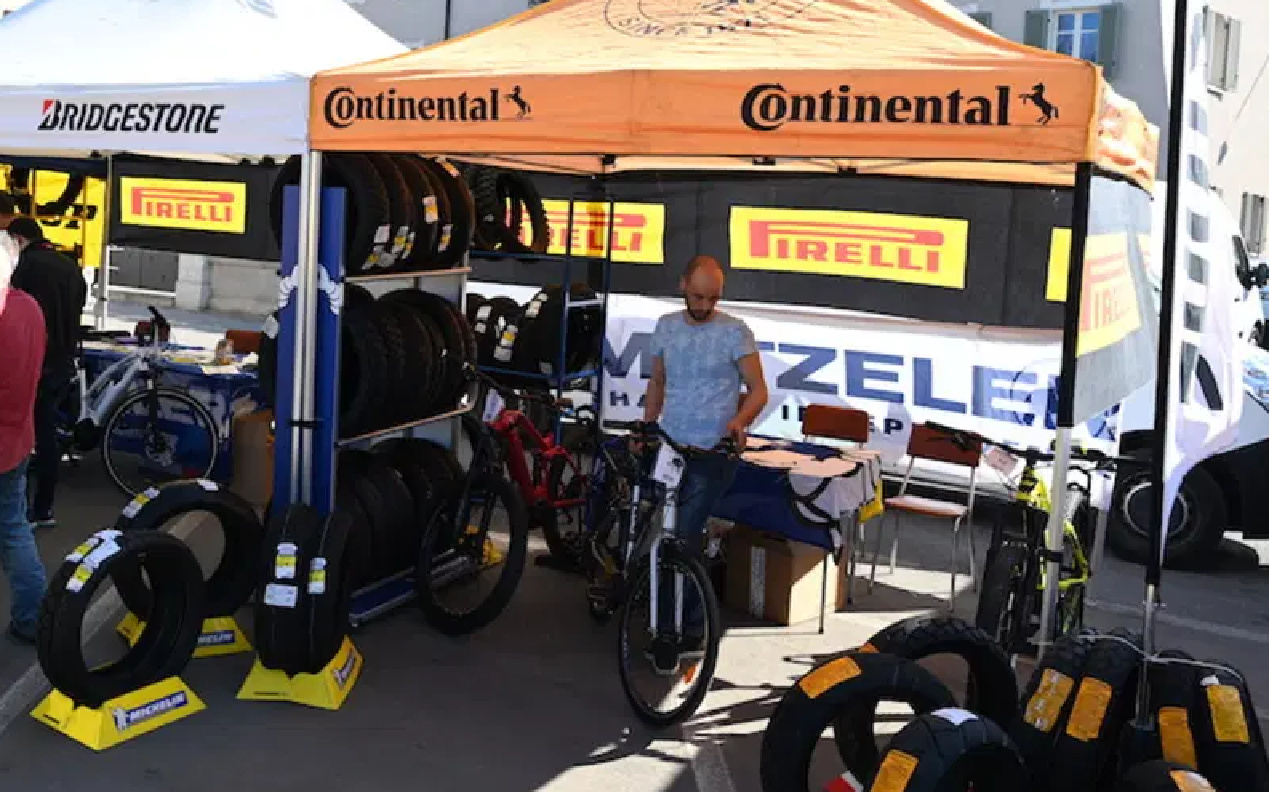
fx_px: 1279
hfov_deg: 51.7
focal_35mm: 37
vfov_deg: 34.1
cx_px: 419
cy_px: 261
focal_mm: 24
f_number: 6.3
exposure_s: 1/125
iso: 100
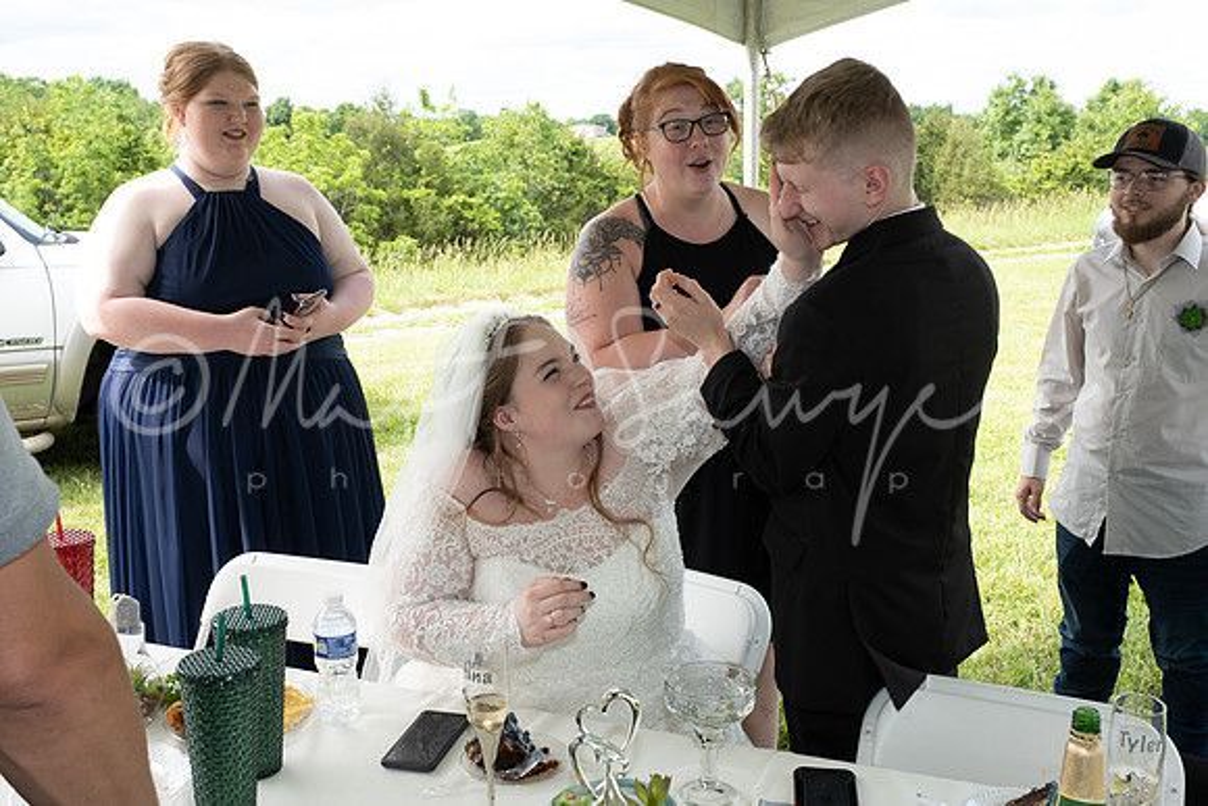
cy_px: 403
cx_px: 604
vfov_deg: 38.9
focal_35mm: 34
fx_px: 1141
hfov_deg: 55.8
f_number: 7.1
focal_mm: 22.7
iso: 640
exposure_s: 1/250
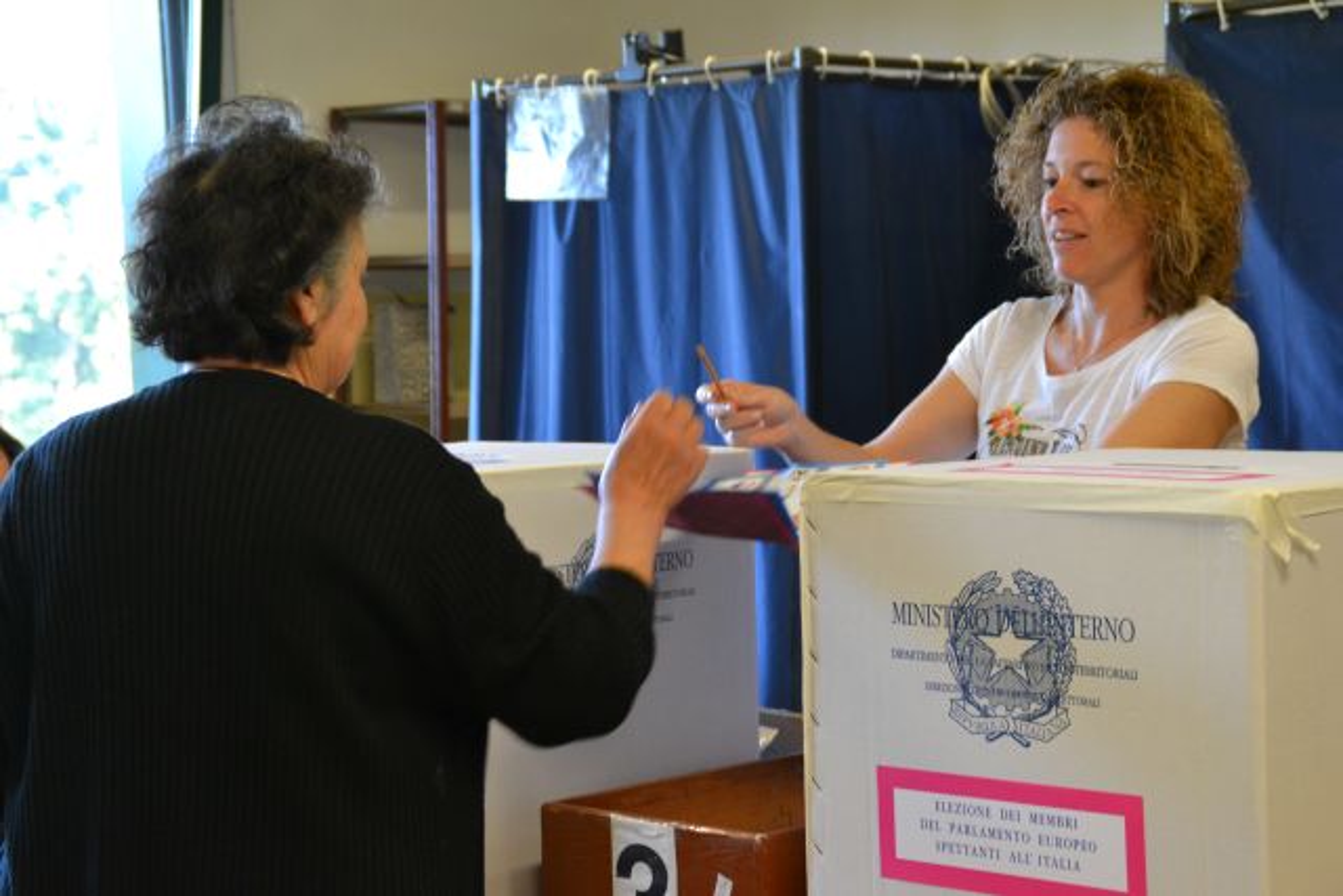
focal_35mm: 75
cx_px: 672
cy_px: 448
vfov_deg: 18.2
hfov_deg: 27.0
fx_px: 2798
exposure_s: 1/60
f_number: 4.8
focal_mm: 50
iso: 1250
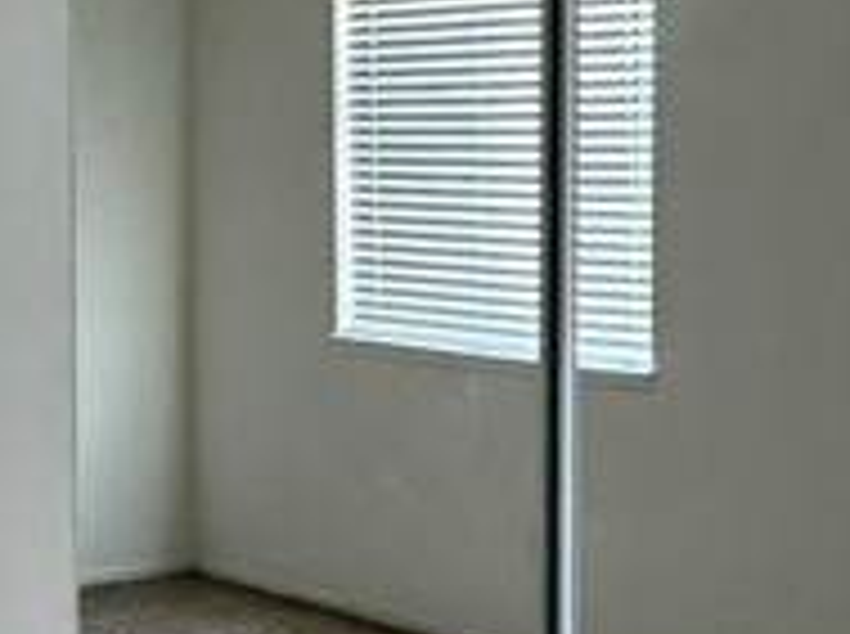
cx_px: 1255
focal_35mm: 76
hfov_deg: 21.7
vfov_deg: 19.3
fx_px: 1863
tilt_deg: -2.2
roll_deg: -0.5
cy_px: 261
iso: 400
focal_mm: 2.22
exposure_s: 1/60
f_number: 2.2
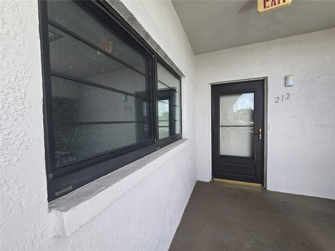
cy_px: 126
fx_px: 126
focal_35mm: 13
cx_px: 168
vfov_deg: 89.9
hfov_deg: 106.2
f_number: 2.2
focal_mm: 2.2
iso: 100
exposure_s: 1/719
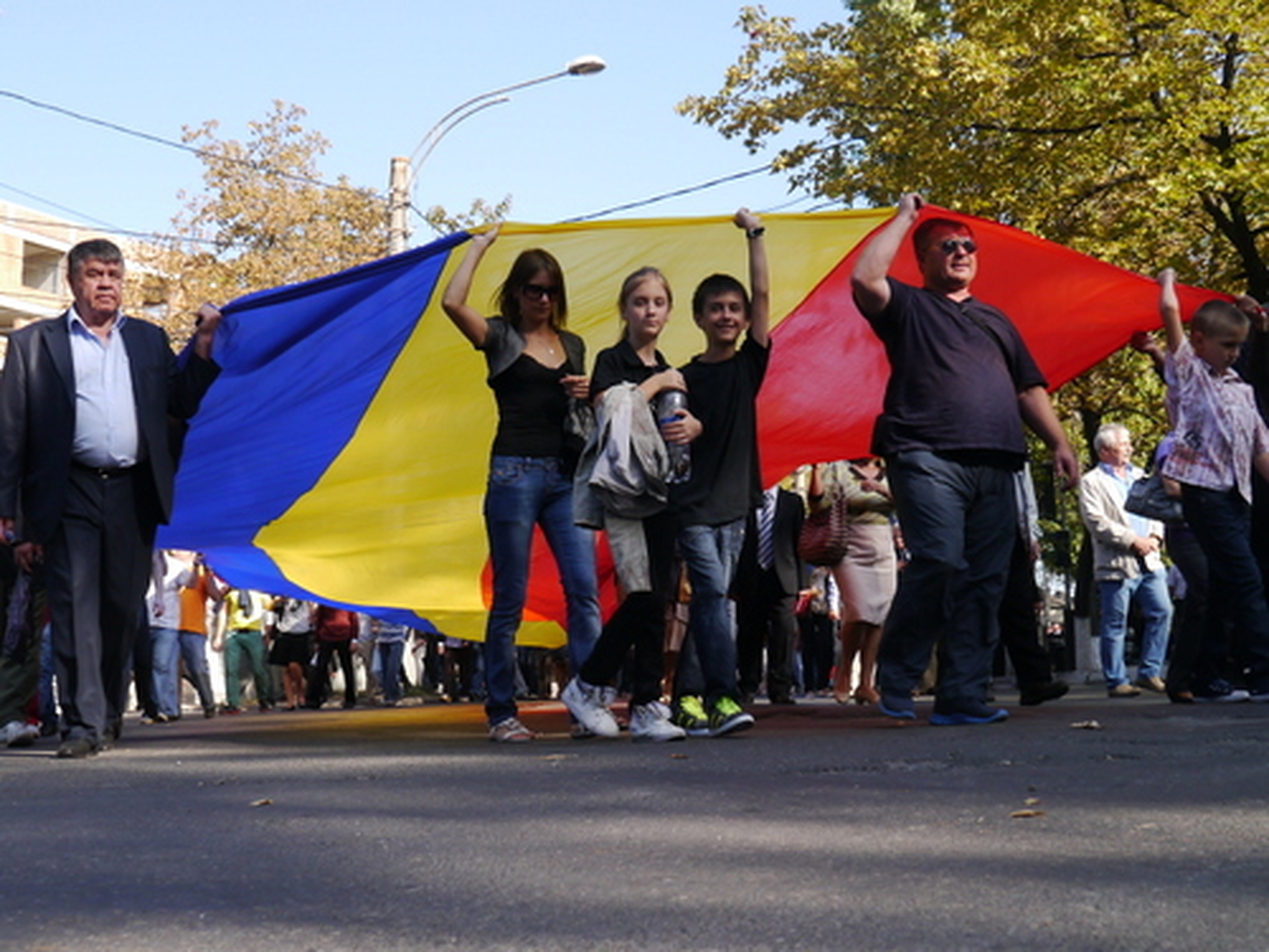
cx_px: 634
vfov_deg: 36.8
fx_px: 1430
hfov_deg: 47.9
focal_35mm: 39
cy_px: 476
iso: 160
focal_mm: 14
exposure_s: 1/250
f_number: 5.6
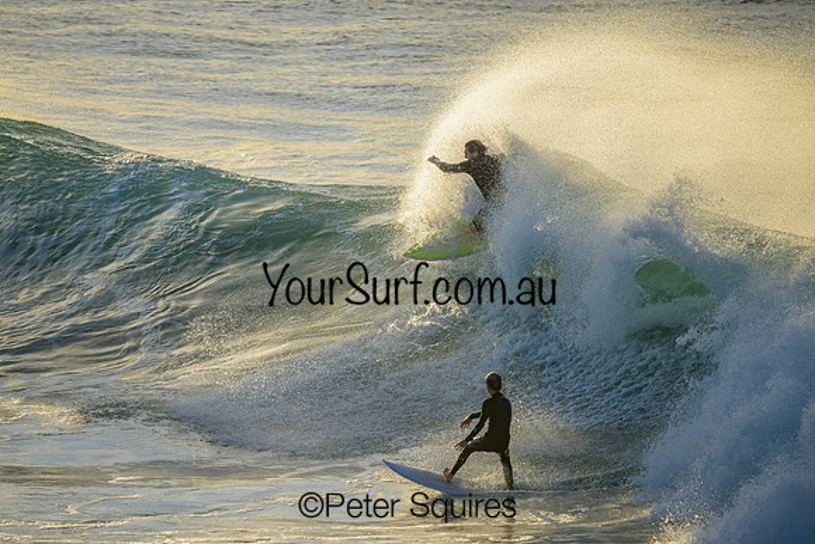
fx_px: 18114
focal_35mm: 800
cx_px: 408
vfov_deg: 1.7
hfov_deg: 2.6
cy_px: 272
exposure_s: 1/2000
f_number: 6.3
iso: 250
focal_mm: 800
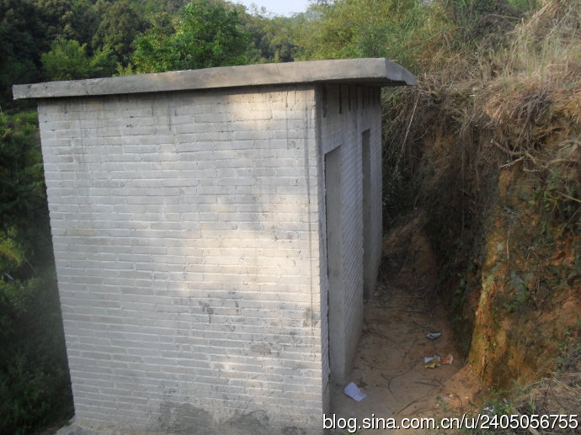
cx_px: 290
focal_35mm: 35
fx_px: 587
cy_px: 218
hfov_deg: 52.6
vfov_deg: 40.7
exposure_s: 1/350
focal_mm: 6.3
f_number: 3.2
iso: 100
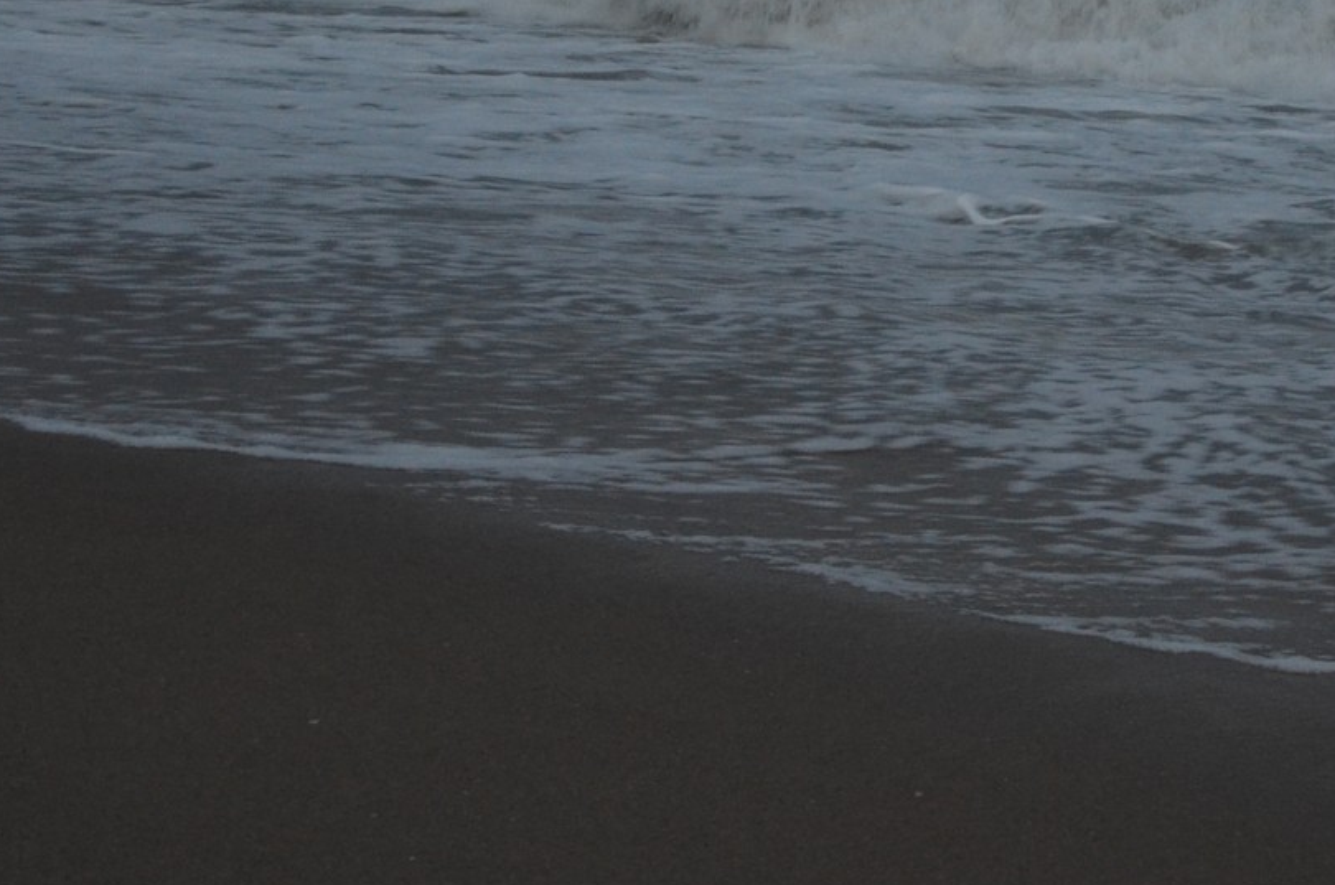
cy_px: 255
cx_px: 1058
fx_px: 2369
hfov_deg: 30.7
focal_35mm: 64
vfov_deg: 21.0
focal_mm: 18
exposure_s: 1/40
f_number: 3.5
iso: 1600
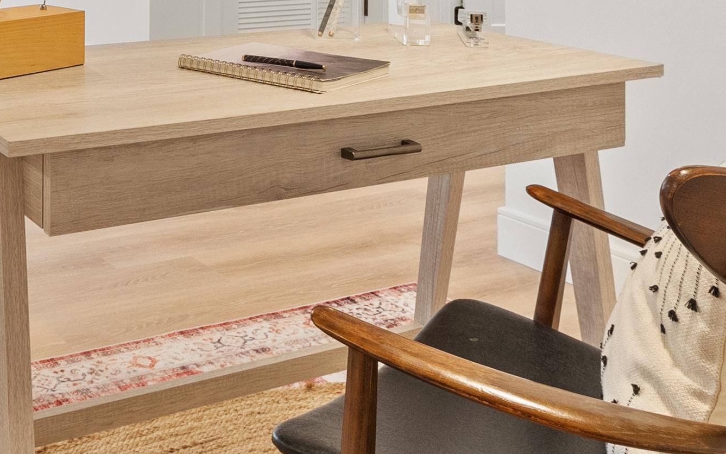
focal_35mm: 54
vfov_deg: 21.4
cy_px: -157
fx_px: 1069
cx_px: 74
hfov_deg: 35.3
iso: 400
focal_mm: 12
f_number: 8
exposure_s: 1/2
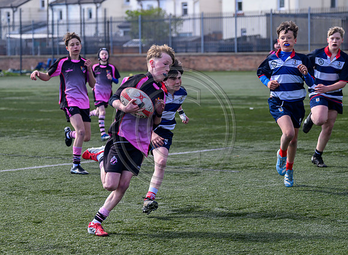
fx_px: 1256
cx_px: 118
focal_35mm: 126
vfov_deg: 11.6
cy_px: 121
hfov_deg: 15.7
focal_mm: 98
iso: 500
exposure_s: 1/1250
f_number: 4
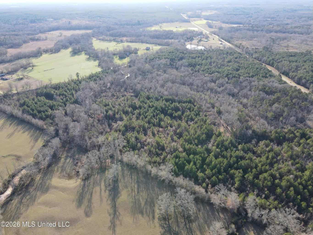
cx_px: 156
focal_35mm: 24
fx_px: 217
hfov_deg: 71.6
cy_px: 118
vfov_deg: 56.8
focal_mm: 4.5
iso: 100
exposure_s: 1/125
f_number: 2.8
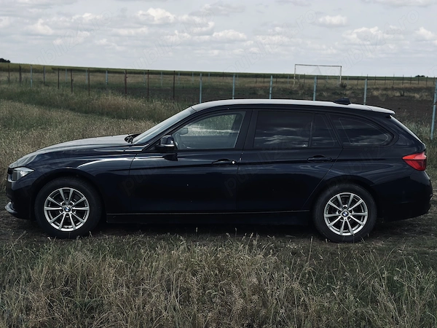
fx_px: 606
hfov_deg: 39.7
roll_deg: -0.8
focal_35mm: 48
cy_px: 164
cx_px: 218
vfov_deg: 30.3
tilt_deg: -7.4
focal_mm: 6.86
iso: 100
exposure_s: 1/9804
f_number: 1.78
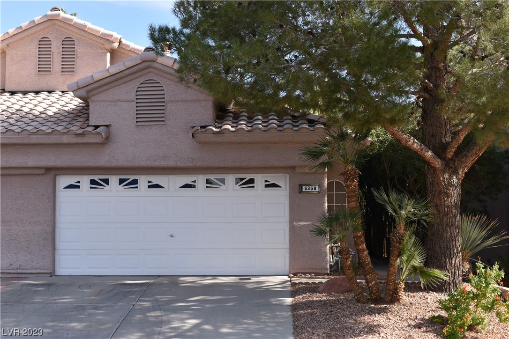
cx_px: 254
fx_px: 742
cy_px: 170
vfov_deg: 25.8
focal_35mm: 52
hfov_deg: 37.9
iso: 200
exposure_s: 1/250
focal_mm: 35
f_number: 8
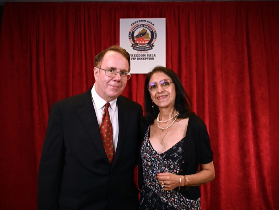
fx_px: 279
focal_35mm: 35
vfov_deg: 41.2
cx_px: 144
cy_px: 106
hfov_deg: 53.2
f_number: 4
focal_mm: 31.5
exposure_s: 1/200
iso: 640
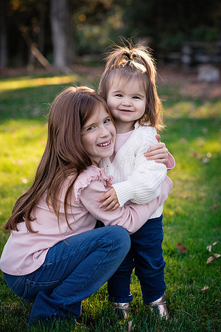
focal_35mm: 85
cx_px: 110
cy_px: 166
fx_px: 783
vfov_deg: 23.9
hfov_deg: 16.1
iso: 320
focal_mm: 85
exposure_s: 1/500
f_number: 4
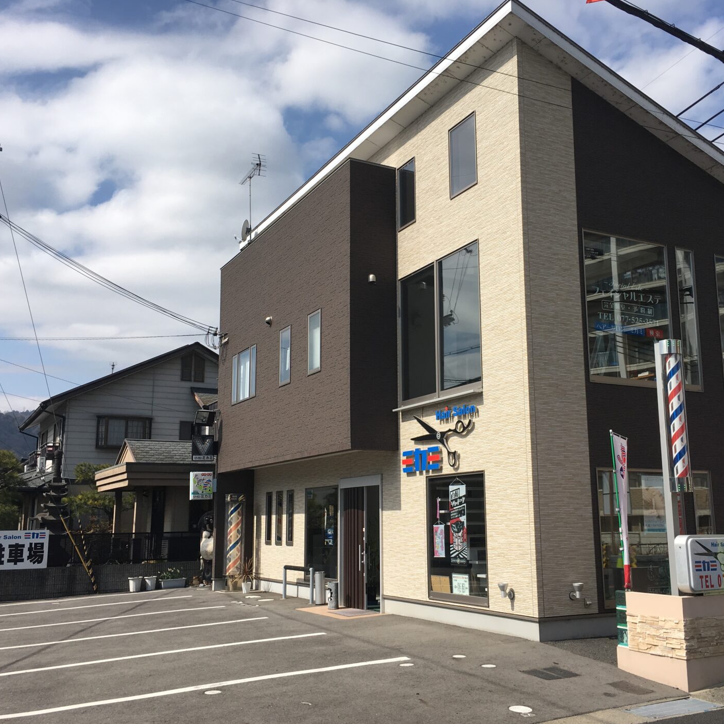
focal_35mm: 35
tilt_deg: +12.6
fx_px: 828
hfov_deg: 47.1
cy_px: 368
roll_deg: +0.3
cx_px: 408
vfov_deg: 47.2
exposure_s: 1/1923
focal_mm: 4.15
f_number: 2.2
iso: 25
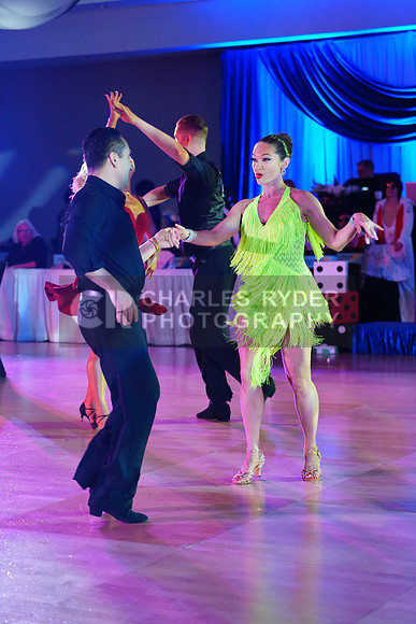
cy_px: 312
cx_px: 208
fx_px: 1368
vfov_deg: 25.7
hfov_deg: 17.3
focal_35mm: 79
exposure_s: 1/320
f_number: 2.8
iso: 3200
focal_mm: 79
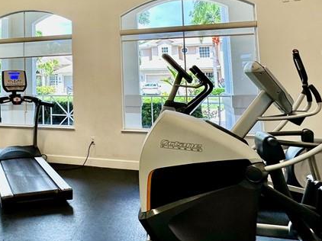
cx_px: 53
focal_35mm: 34
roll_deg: +0.8
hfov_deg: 49.9
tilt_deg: +4.8
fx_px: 316
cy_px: 56
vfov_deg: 40.4
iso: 80
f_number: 2.2
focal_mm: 2.22
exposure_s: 1/120
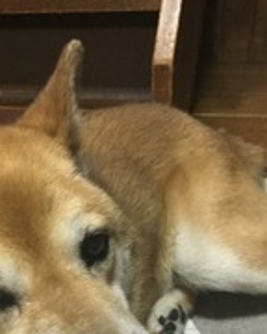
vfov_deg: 27.6
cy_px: 362
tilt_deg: -43.5
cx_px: 33
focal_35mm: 63
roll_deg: +8.7
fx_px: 622
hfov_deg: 23.6
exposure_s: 1/20
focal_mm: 4.15
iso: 200
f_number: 2.2
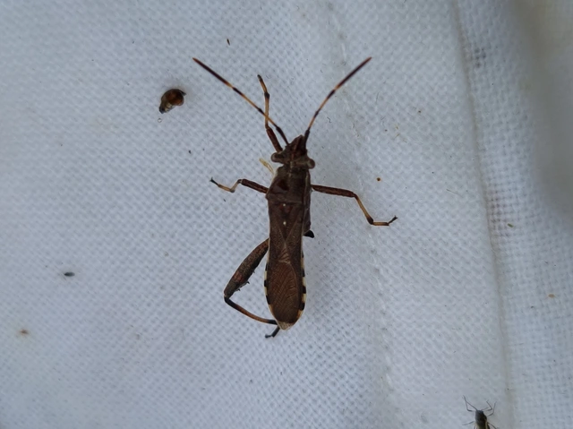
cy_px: 214
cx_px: 286
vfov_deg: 53.0
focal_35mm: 26
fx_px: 430
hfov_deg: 67.3
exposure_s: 1/1111
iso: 50
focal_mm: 5.4
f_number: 1.8
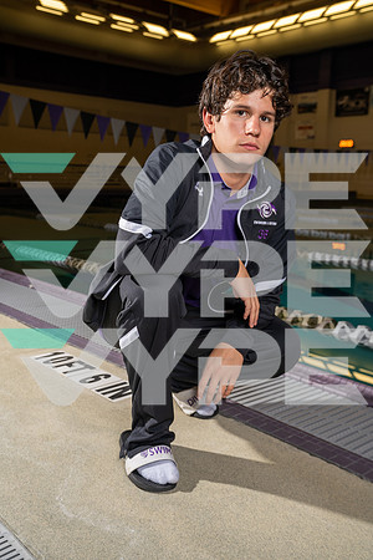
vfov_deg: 51.9
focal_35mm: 37
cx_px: 186
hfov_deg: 35.9
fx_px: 575
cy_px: 280
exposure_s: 1/250
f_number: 5.6
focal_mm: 37
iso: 200
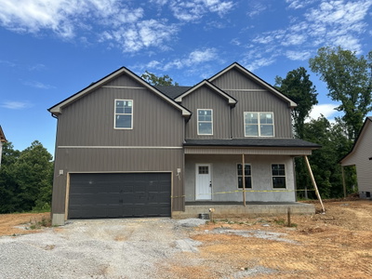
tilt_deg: +9.0
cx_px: 186
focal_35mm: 24
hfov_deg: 71.6
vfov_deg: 56.8
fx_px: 258
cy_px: 140
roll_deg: +0.2
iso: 80
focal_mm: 6.86
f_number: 1.78
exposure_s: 1/2882
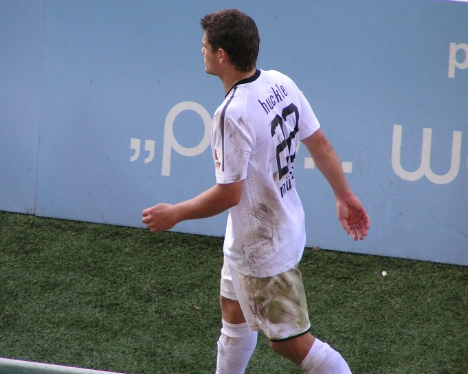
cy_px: 190
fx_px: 6036
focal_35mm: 436
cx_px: 203
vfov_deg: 3.5
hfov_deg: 4.4
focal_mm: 58
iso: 160
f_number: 3.5
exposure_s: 1/400
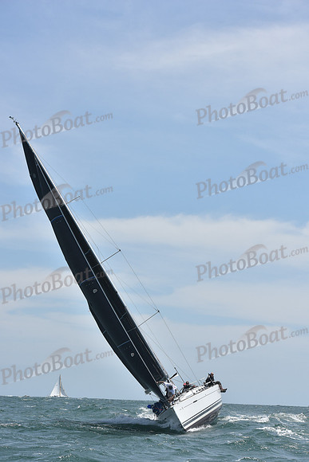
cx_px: 154
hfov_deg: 15.9
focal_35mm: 86
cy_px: 231
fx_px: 1107
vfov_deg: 23.6
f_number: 8
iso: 250
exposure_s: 1/1250
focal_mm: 86
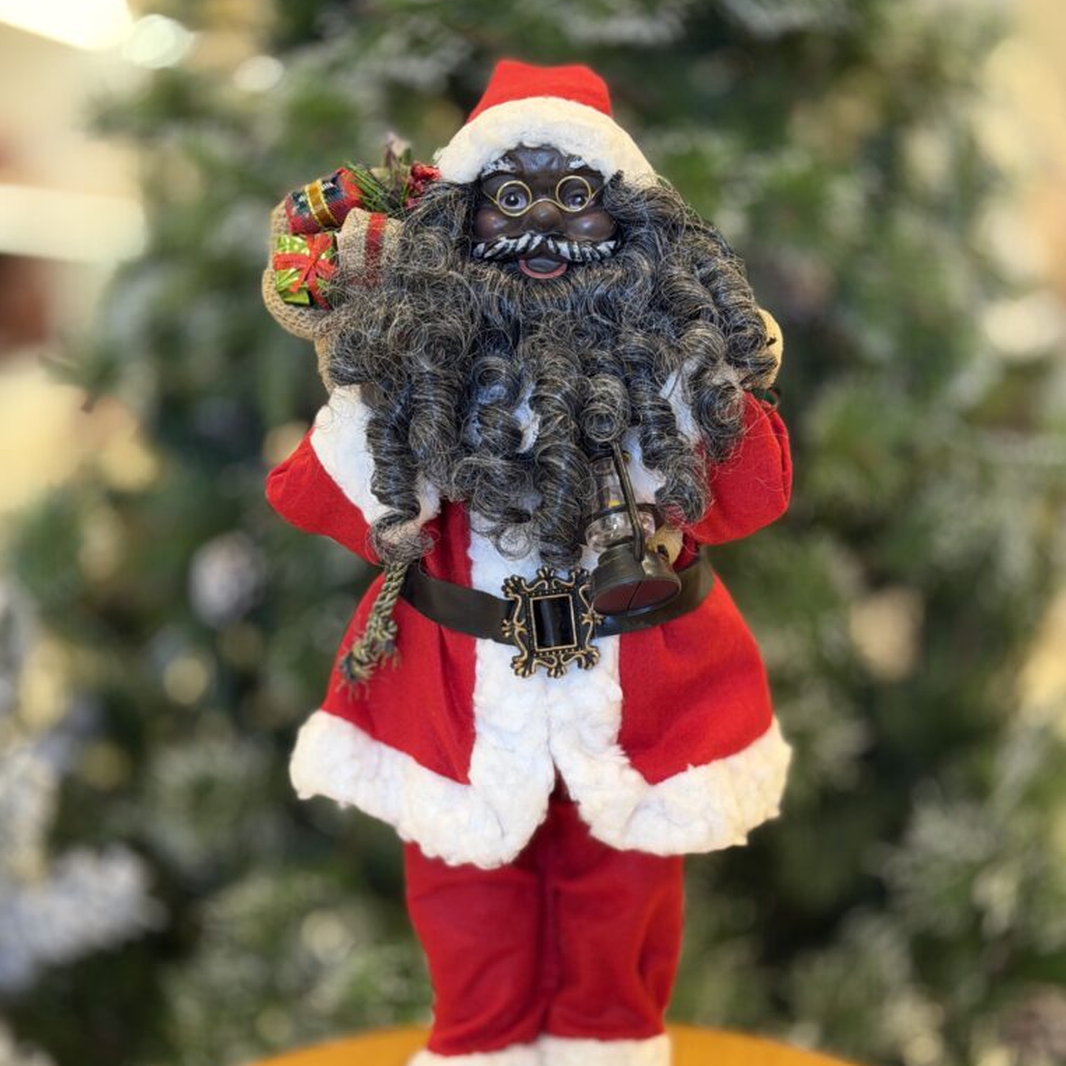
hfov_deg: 30.0
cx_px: 532
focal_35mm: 57
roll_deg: -1.5
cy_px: 651
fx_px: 1986
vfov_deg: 30.0
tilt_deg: -9.2
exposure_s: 1/60
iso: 200
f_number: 1.78
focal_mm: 6.76
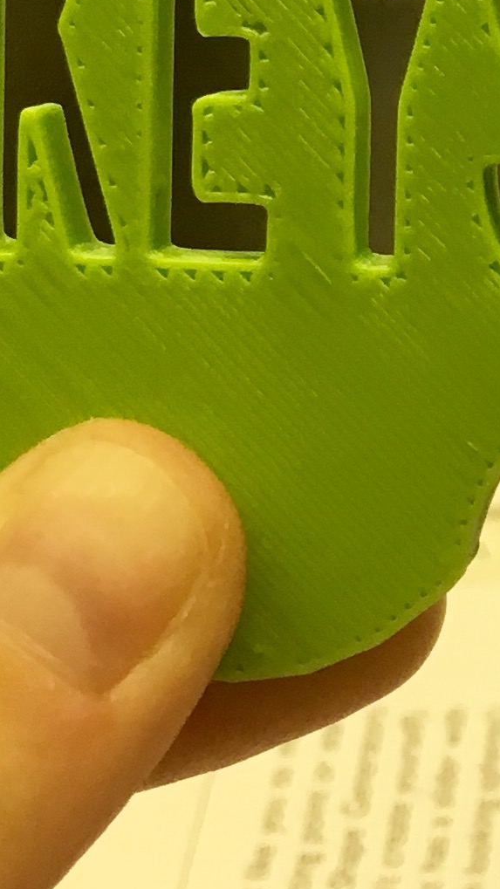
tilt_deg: -18.0
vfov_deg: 16.8
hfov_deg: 9.4
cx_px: 774
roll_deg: +1.0
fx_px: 2947
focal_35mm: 125
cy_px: 29
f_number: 2.2
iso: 32
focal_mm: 4.15
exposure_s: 1/30
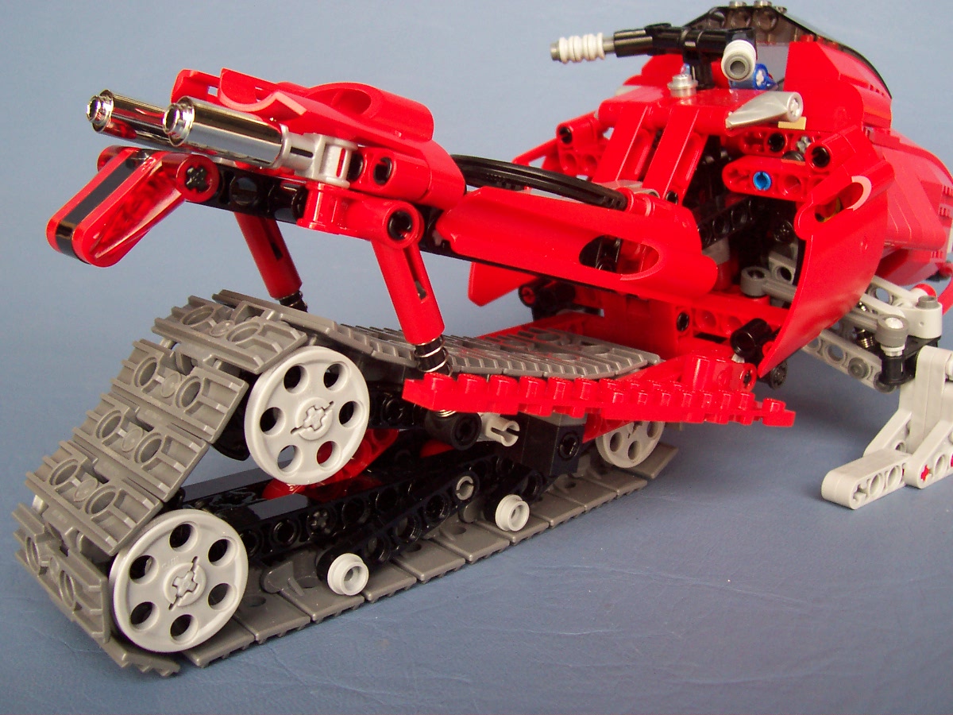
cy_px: 358
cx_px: 476
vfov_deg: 38.7
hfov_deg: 50.1
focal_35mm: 37
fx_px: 1019
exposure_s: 1/125
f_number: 2.8
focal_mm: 5.6
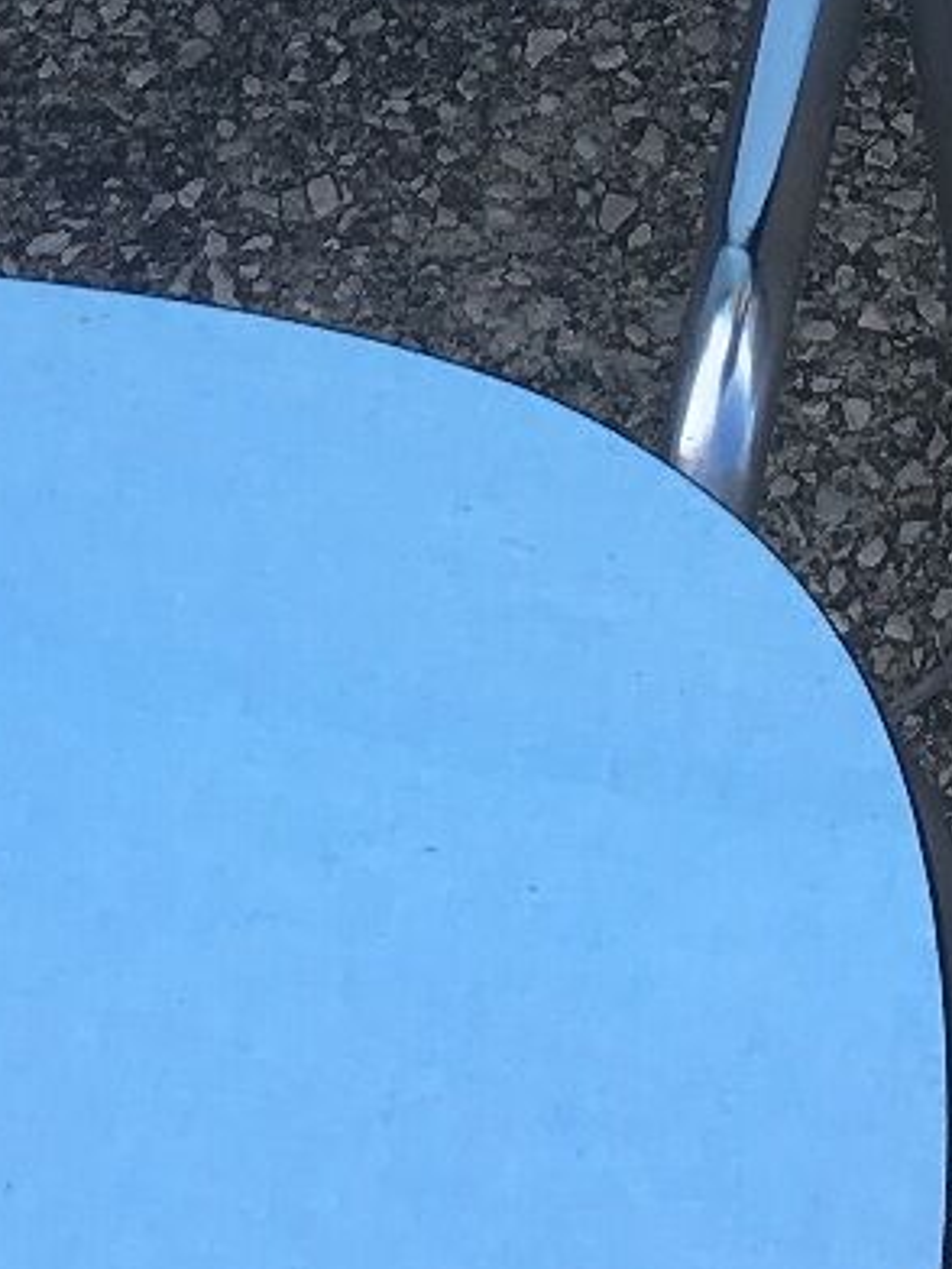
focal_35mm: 149
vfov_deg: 12.3
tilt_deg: -40.6
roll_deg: +3.4
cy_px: -858
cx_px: 848
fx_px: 5464
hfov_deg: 9.9
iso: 25
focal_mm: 4.15
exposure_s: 1/381
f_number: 2.2
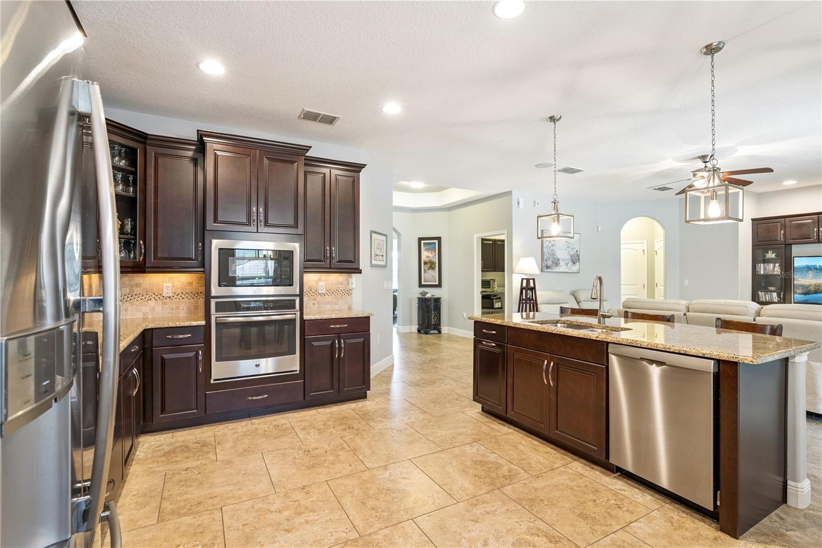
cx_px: 411
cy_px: 274
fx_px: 365
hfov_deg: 96.7
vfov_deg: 73.7
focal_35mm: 16
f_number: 10
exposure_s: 1/8
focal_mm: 16
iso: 800
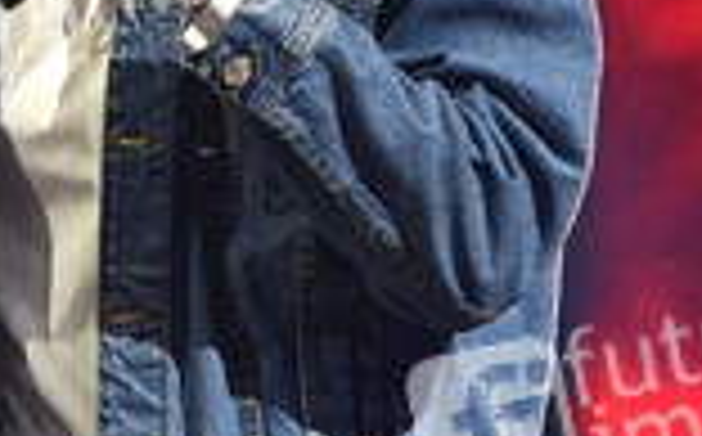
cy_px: 180
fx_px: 17500
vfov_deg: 1.4
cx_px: 230
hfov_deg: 2.3
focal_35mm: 916
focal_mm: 350
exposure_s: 1/160
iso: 1250
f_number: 5.6
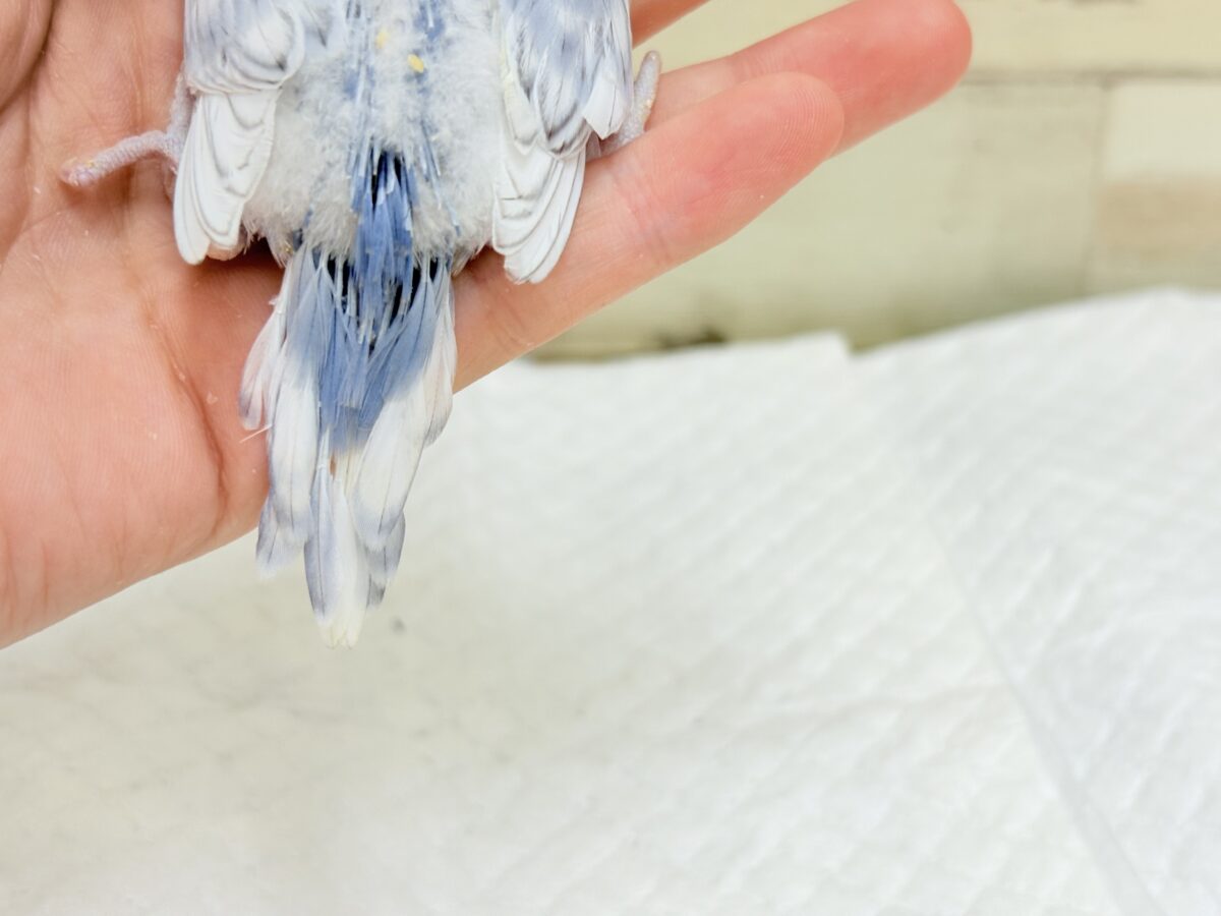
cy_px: 458
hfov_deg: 36.8
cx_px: 610
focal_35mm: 52
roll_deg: +0.3
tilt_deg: -23.8
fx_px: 1834
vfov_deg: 28.0
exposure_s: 1/50
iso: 40
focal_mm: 5.96
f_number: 1.6
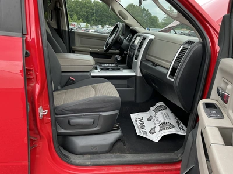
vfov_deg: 49.7
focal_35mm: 28
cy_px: 87
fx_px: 188
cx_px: 116
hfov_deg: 63.4
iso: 32
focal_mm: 3
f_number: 1.8
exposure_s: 1/122
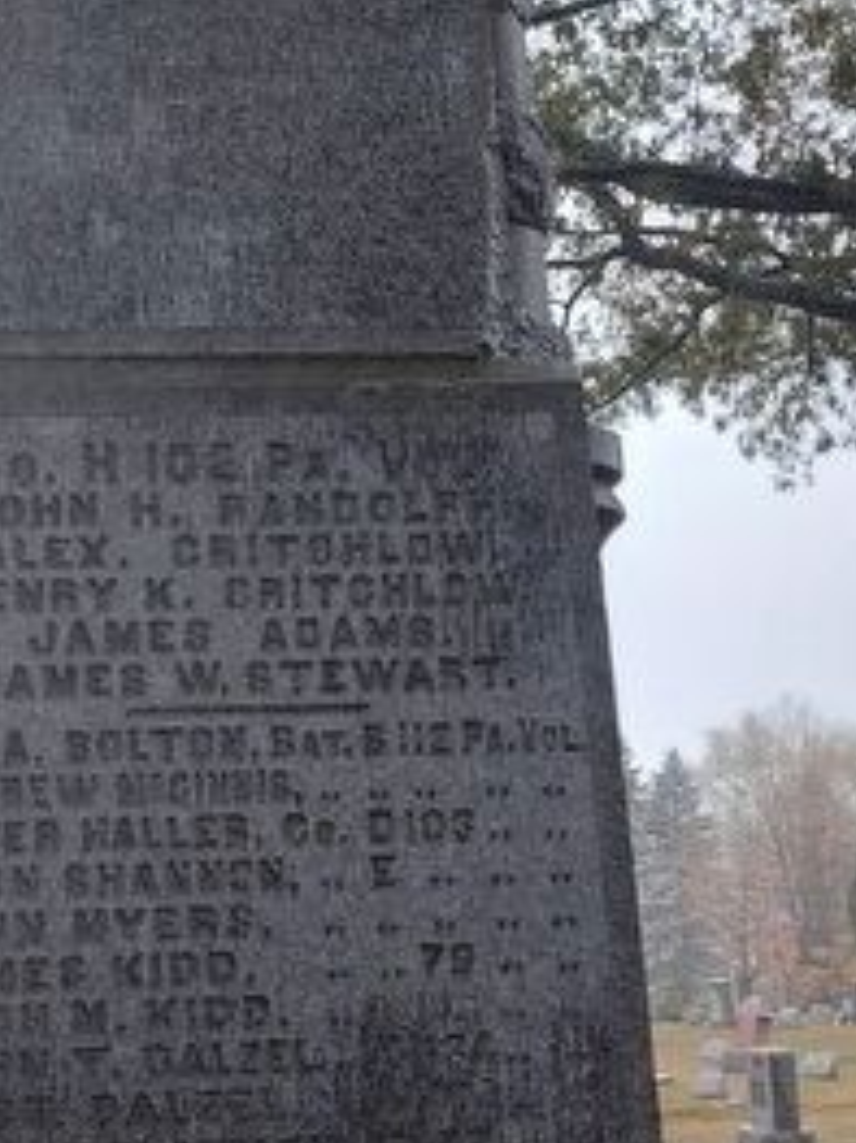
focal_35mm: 70
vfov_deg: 27.8
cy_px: 608
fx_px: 2310
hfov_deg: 20.8
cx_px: 178
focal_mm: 5.56
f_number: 1.8
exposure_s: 1/120
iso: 109
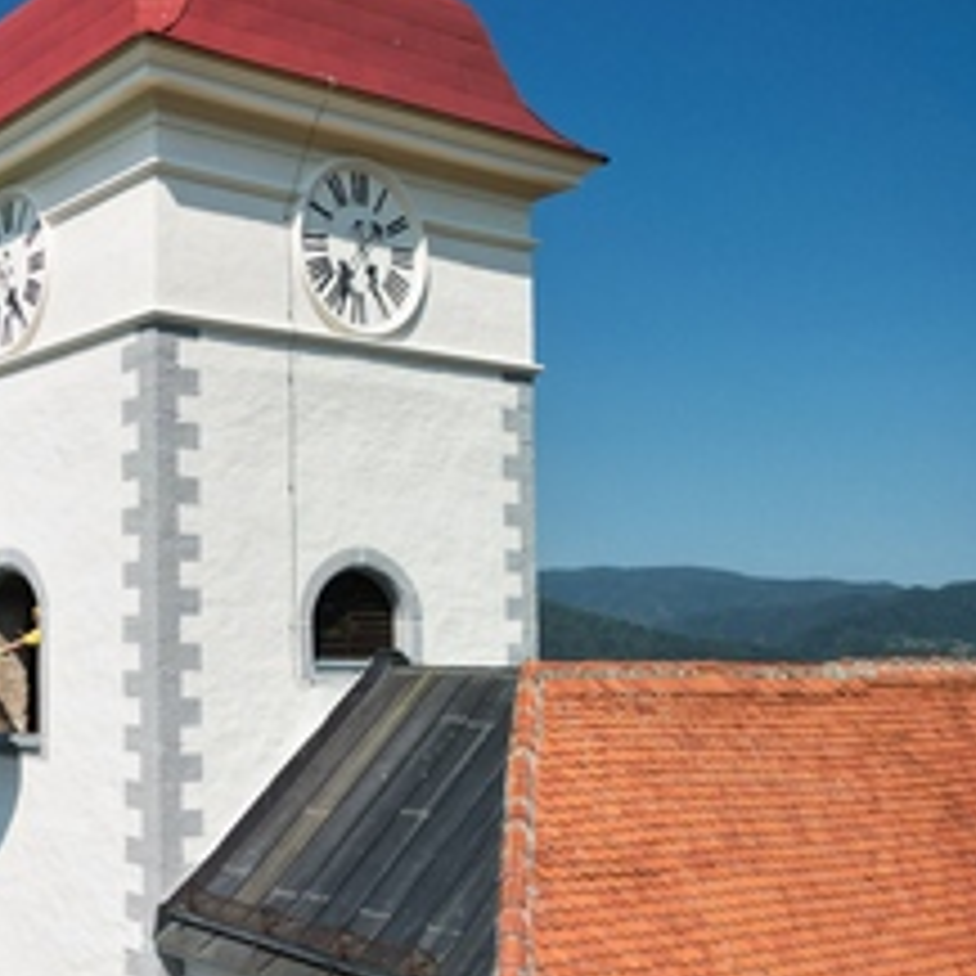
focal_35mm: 44
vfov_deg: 38.2
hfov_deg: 34.4
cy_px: 576
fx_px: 1404
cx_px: -27
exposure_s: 1/2000
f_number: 1.7
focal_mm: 6.72
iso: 160
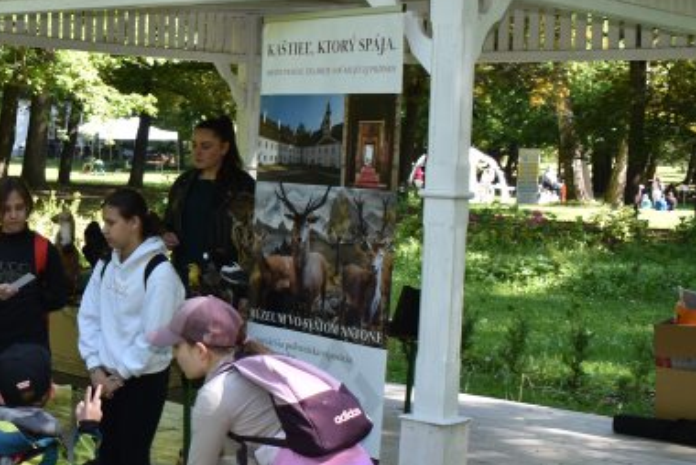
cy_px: 240
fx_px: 1374
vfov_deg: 19.2
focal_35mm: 71
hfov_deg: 26.6
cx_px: -26
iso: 220
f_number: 5
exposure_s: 1/200
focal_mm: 18
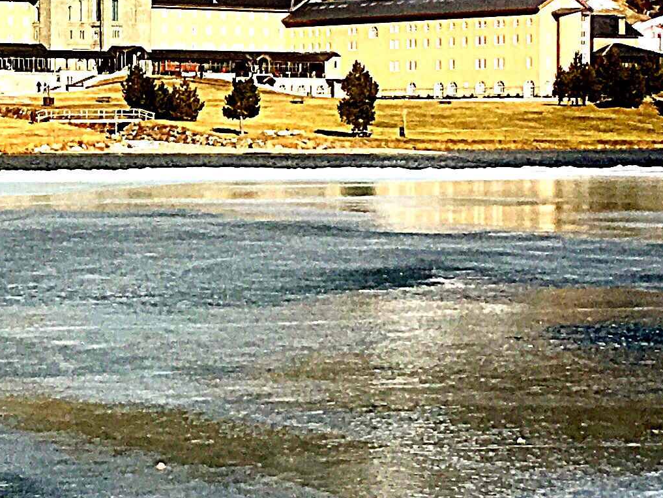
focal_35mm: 115
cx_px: 56
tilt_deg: +1.1
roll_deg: -0.1
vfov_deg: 12.9
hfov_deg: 16.9
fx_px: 2203
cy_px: 169
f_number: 2.2
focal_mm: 4.15
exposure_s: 1/2262
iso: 25
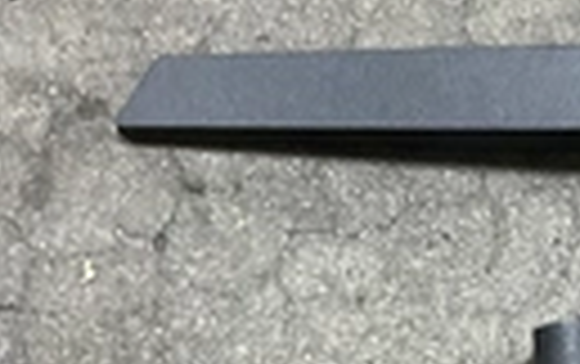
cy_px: 342
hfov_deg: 21.3
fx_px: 1504
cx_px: 535
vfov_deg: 13.7
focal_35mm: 95
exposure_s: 1/40
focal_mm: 3
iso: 320
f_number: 1.8
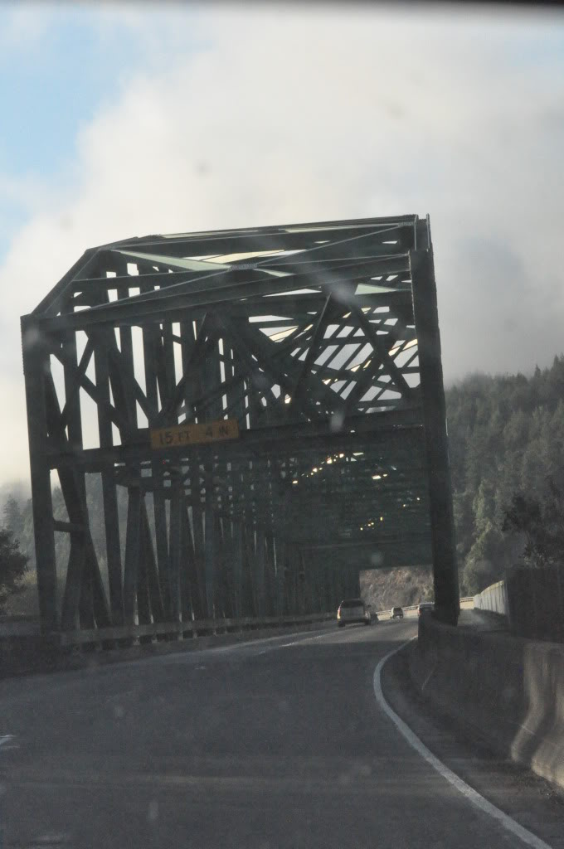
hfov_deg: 13.0
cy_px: 424
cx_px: 282
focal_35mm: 105
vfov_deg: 19.5
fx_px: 2474
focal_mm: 70
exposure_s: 1/800
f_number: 22
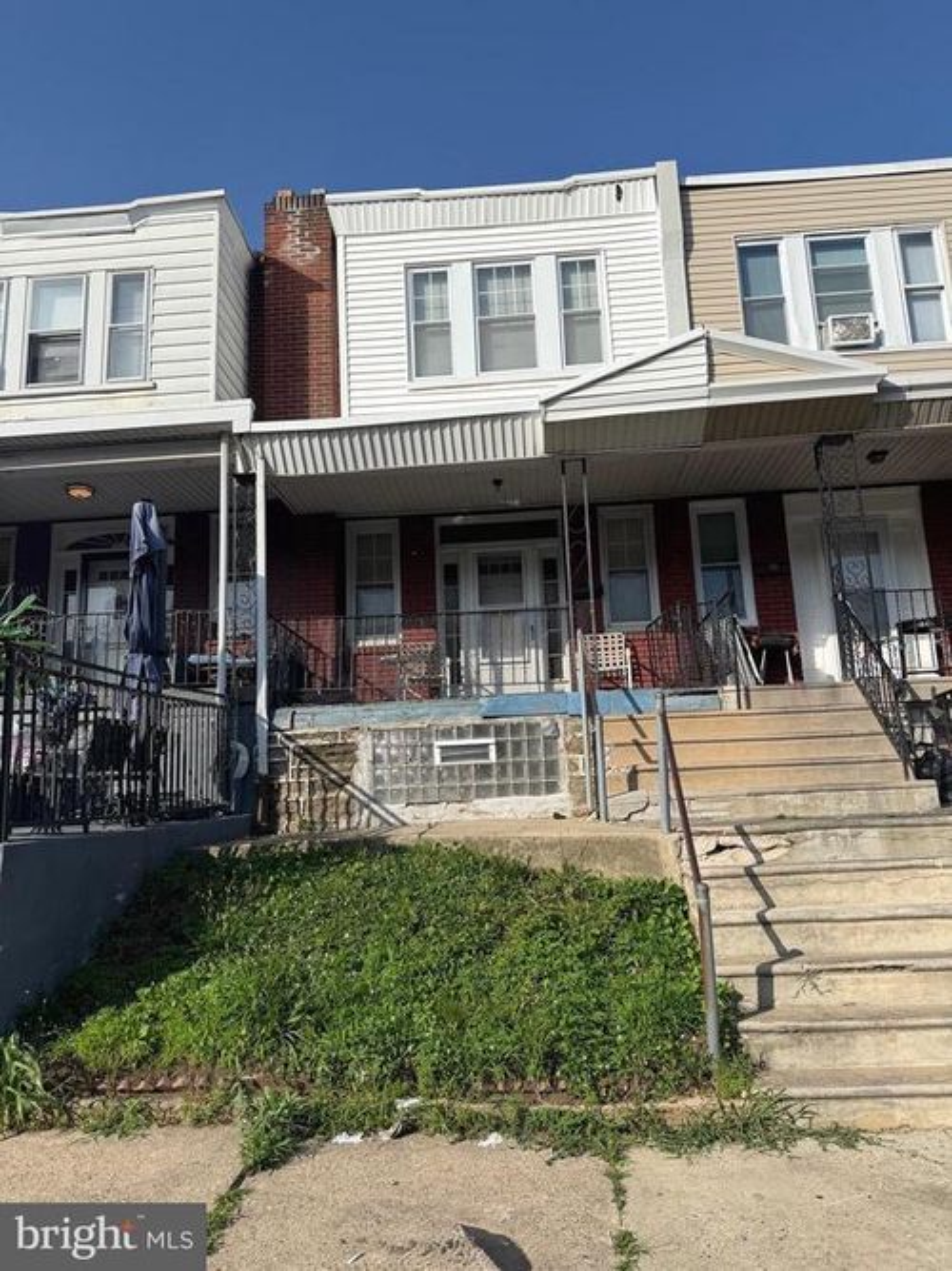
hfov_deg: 56.8
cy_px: 636
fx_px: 880
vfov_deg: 71.6
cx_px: 476
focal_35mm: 24
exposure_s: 1/5319
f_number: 1.78
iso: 80
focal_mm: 6.76
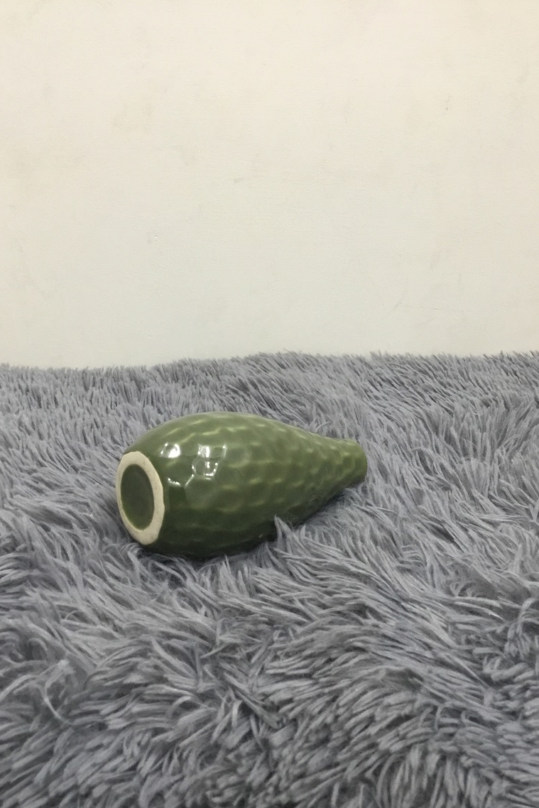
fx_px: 763
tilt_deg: -19.9
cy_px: 425
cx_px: 267
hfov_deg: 38.9
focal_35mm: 34
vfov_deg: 55.8
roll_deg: +0.9
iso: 125
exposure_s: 1/33
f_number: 2.4
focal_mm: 3.3
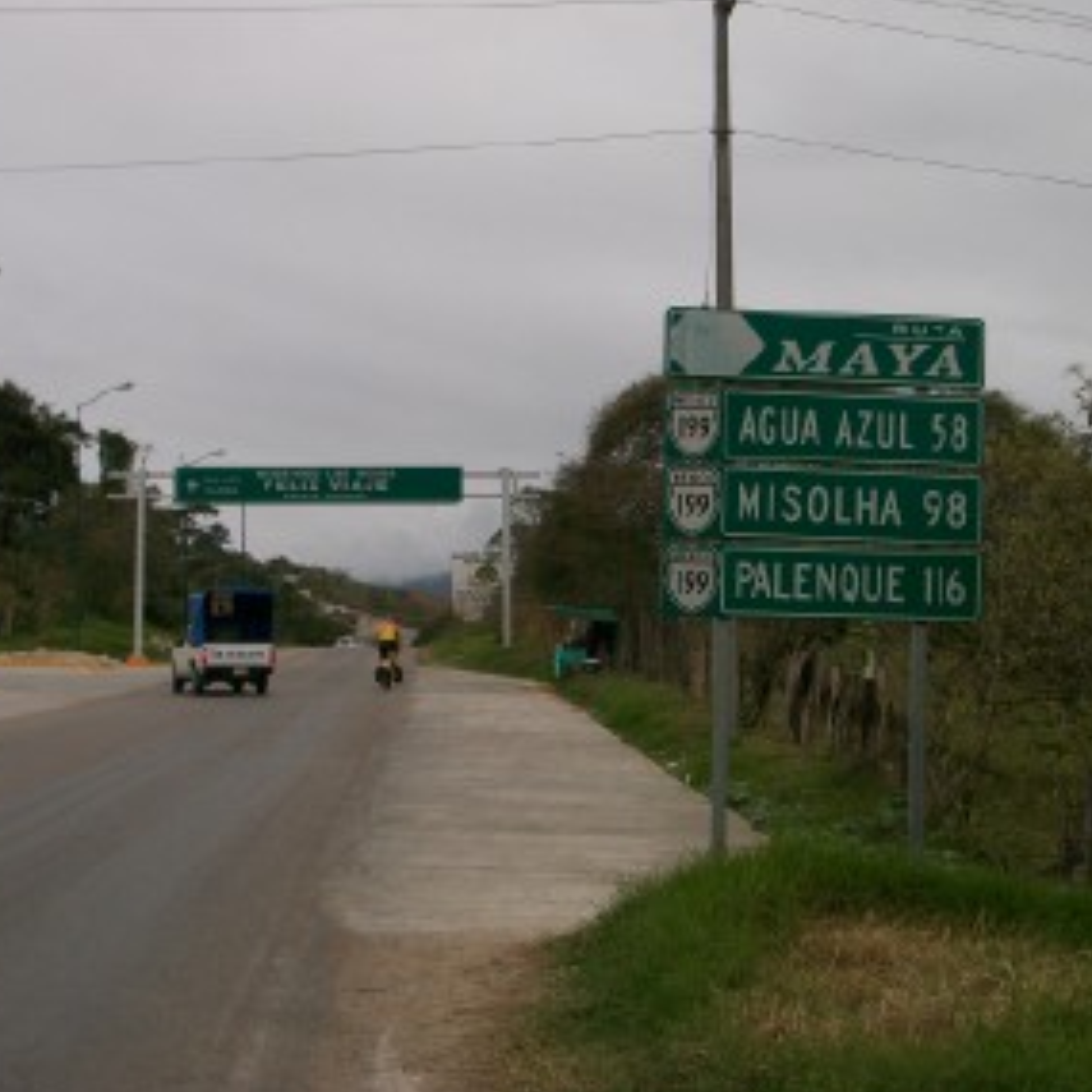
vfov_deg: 25.7
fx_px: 2391
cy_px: 552
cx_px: 464
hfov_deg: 25.7
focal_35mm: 67
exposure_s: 1/400
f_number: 4
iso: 80
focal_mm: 9.7
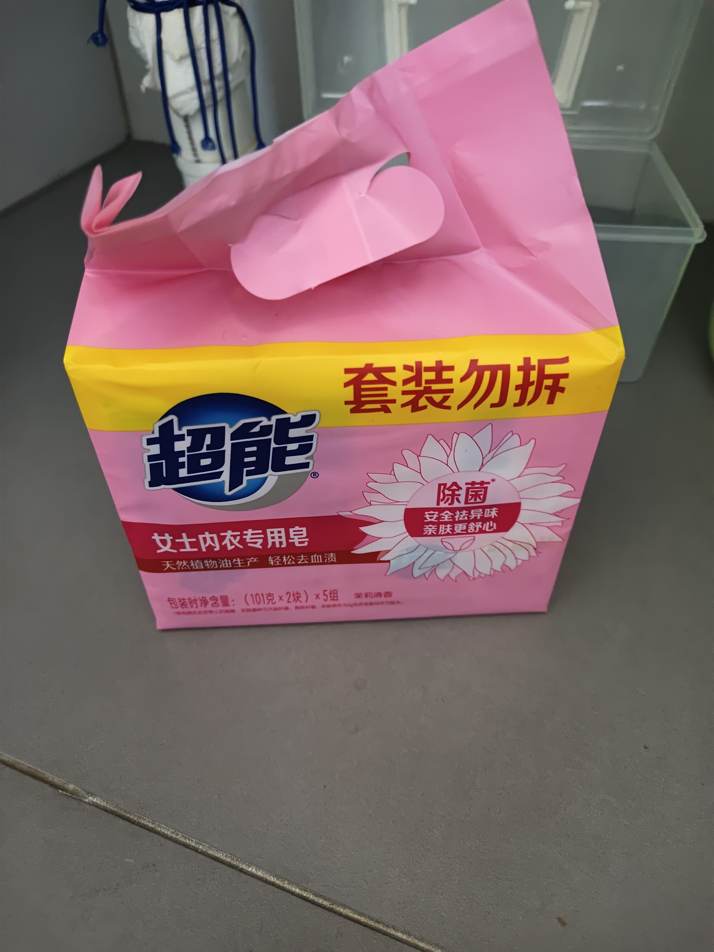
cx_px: 357
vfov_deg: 73.9
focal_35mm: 23
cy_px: 476
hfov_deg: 58.9
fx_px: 633
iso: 2689
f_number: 1.88
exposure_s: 1/20
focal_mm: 5.56
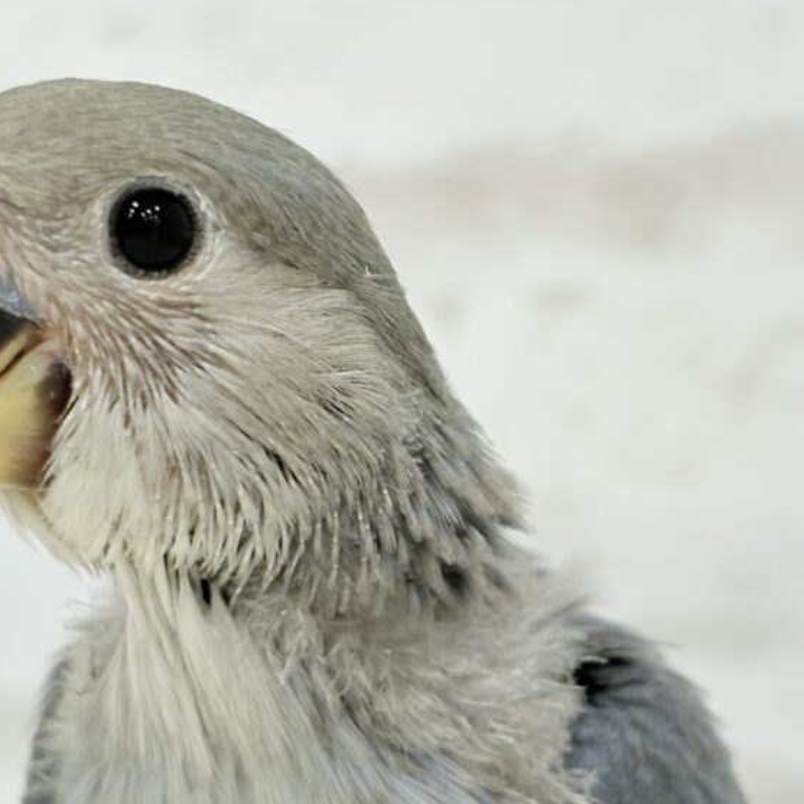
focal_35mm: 99
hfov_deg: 17.6
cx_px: 388
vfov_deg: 17.5
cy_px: 508
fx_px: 2601
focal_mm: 5.96
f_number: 1.6
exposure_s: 1/100
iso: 80
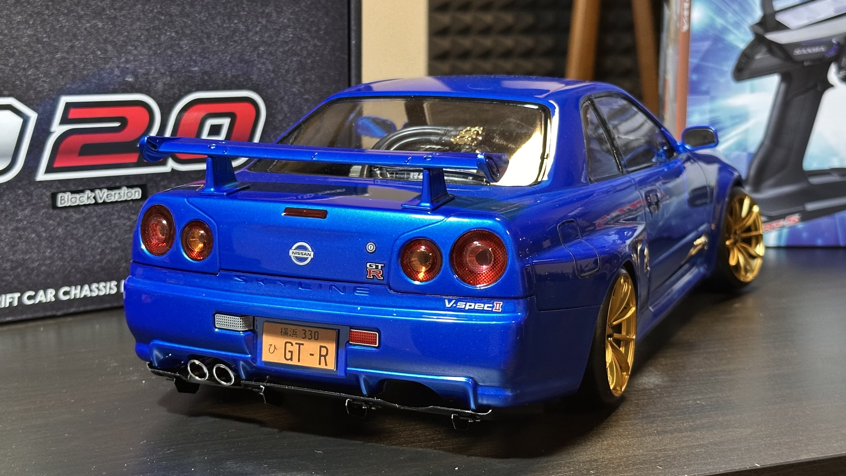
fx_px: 1256
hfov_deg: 37.2
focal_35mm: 56
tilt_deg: -10.4
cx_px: 412
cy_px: 238
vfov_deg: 21.4
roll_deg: -0.6
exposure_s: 1/33
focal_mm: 6.86
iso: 320
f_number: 1.78
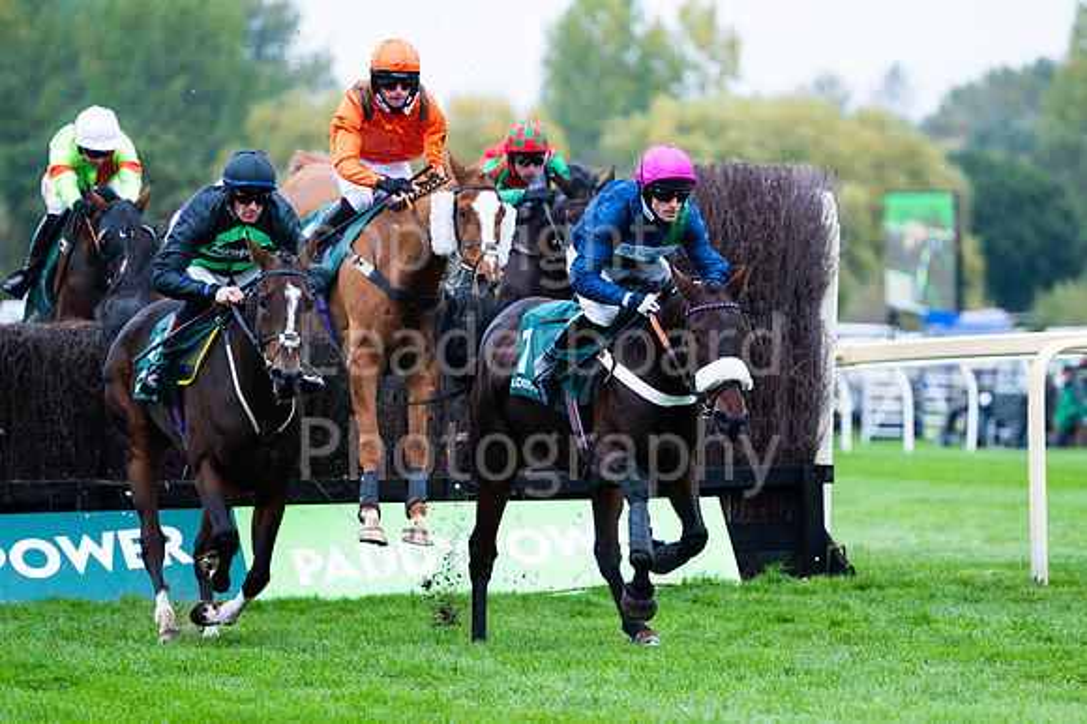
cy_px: 405
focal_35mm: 258
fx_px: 7774
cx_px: 609
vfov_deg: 5.3
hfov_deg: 8.0
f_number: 4
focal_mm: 230
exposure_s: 1/1000
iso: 800
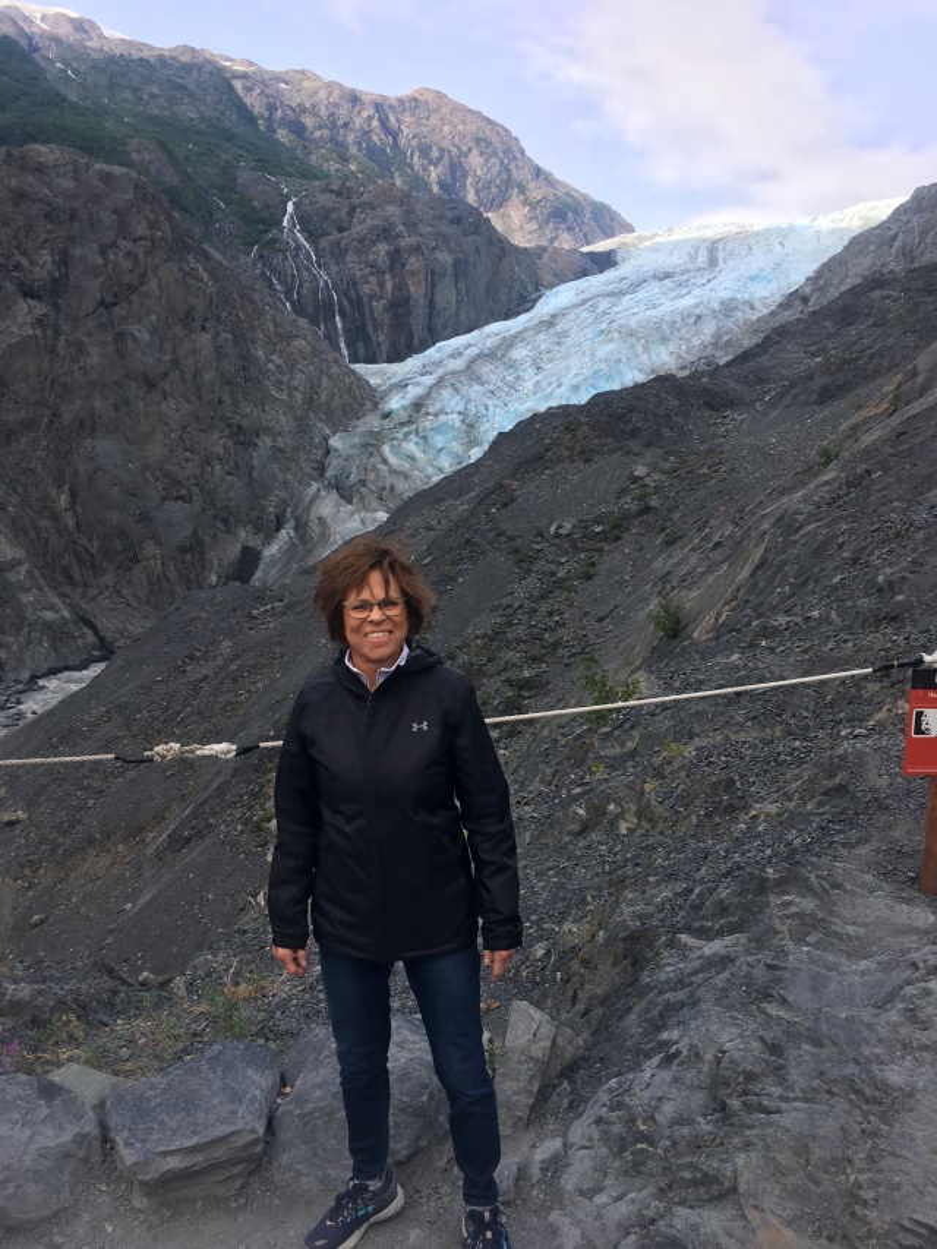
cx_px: 468
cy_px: 624
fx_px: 1046
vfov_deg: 61.7
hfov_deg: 48.2
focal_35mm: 29
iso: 25
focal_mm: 4.15
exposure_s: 1/538
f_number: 2.2
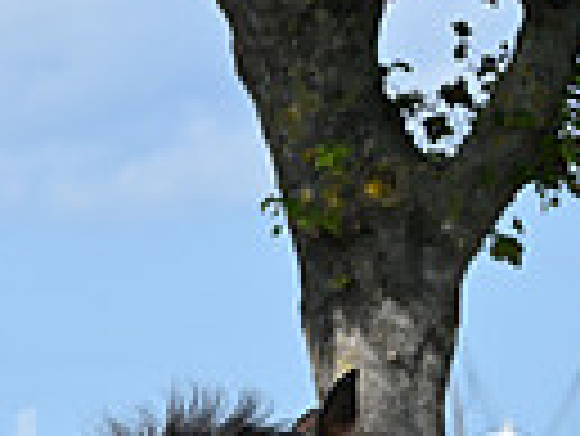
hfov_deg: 3.4
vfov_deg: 2.5
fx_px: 9777
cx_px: -207
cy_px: 766
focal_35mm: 583
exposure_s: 1/3200
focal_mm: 135
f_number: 5.6
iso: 500
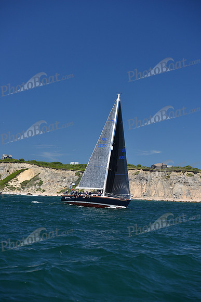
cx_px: 100
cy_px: 151
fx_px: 586
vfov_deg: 28.8
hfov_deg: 19.5
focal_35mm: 70
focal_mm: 70
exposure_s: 1/800
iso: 250
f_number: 4.5
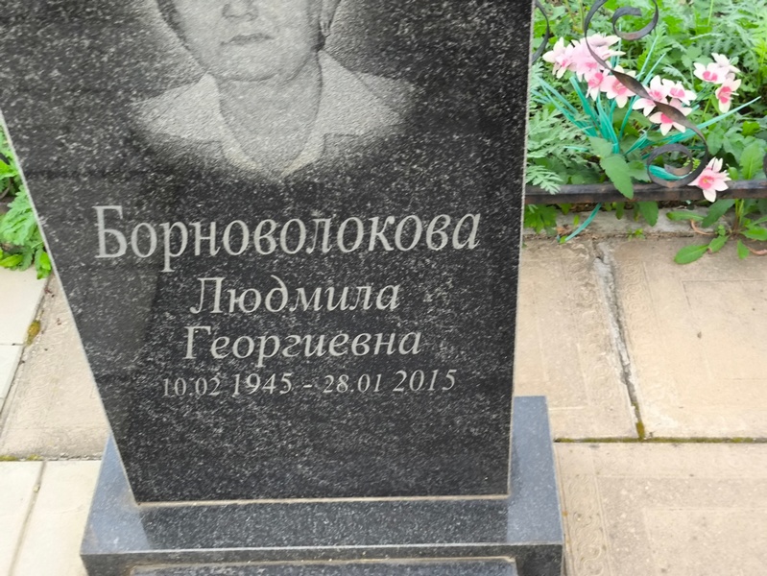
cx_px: 384
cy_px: 288
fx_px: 1108
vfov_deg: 29.1
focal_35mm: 50
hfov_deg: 38.2
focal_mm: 4.71
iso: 80
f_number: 1.7
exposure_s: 1/50
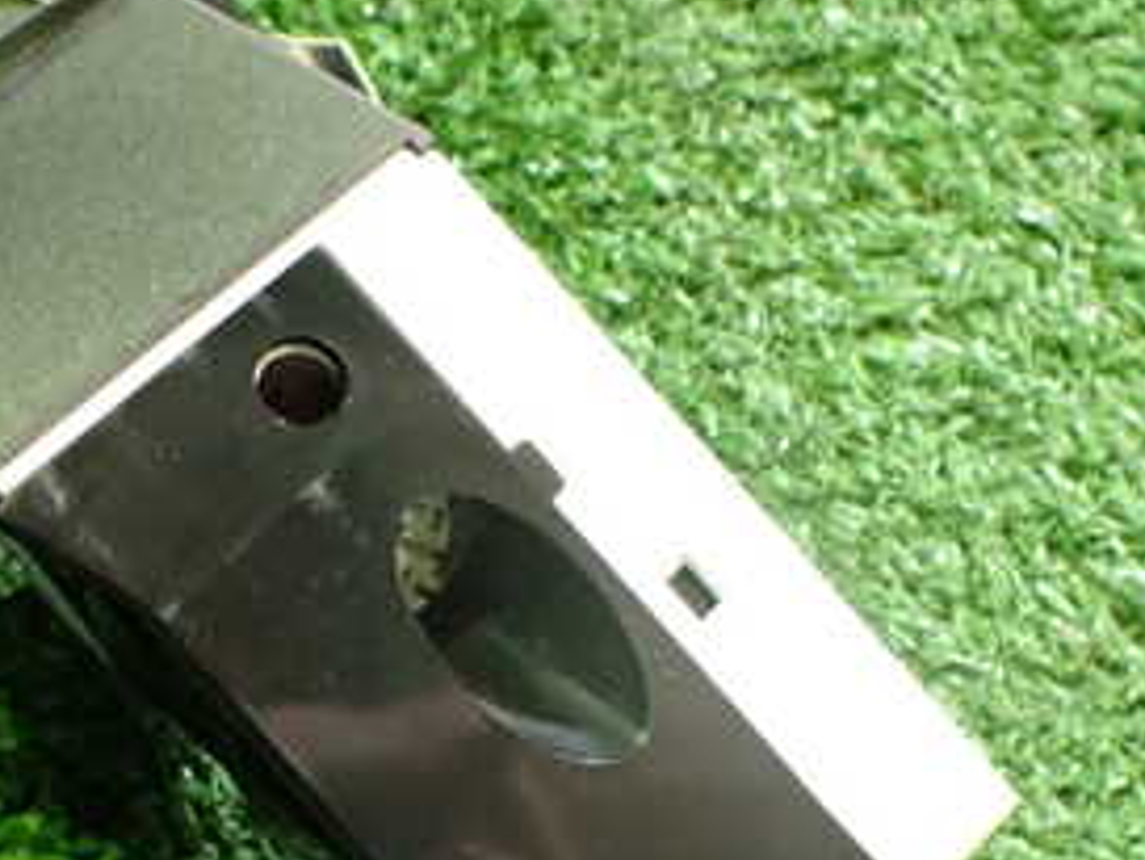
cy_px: 575
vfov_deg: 22.2
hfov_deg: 29.0
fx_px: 2184
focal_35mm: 66
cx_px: 302
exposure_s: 1/40
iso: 800
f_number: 2.3
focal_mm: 5.4
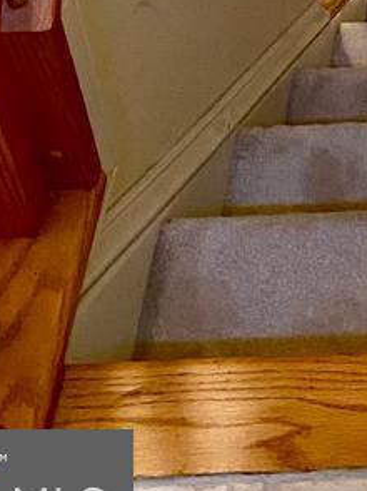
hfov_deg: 10.2
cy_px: -716
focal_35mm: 136
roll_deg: +0.7
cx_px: 677
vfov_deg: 11.7
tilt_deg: -30.7
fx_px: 1925
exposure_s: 1/60
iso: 200
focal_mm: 4.25
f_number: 1.8
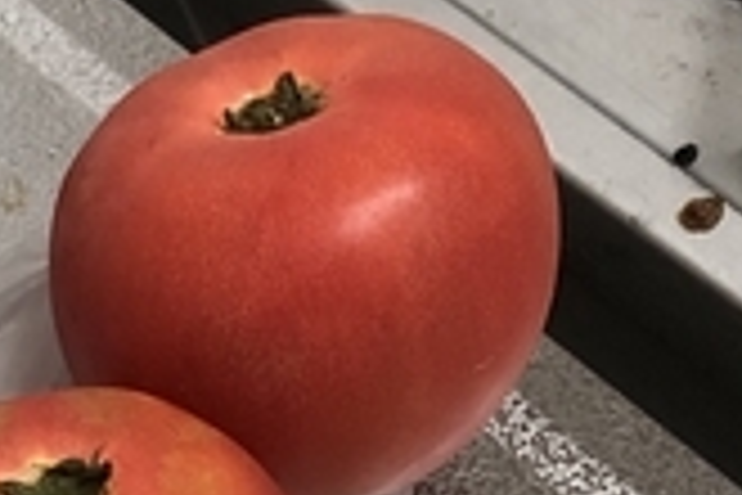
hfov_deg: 14.1
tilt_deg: -64.1
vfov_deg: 8.9
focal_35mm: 141
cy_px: 1134
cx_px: -126
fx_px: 2906
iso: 40
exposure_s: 1/20
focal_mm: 3.99
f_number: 1.8
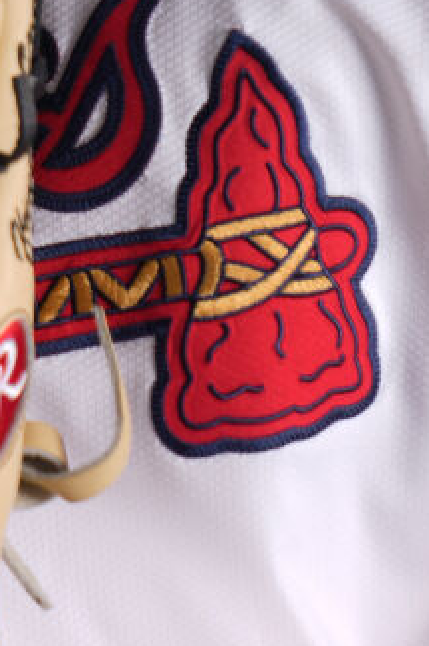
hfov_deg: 3.6
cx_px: -190
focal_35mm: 380
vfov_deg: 5.4
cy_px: -327
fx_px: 6806
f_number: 3.5
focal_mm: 70
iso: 64
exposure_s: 1/200
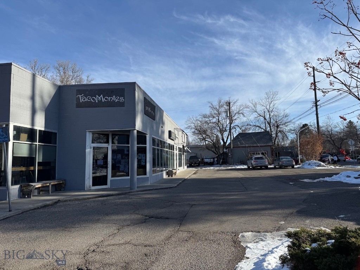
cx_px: 180
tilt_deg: +5.5
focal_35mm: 24
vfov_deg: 56.8
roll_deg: +0.8
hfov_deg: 71.6
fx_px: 250
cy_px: 135
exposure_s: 1/4950
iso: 80
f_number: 1.78
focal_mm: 6.76
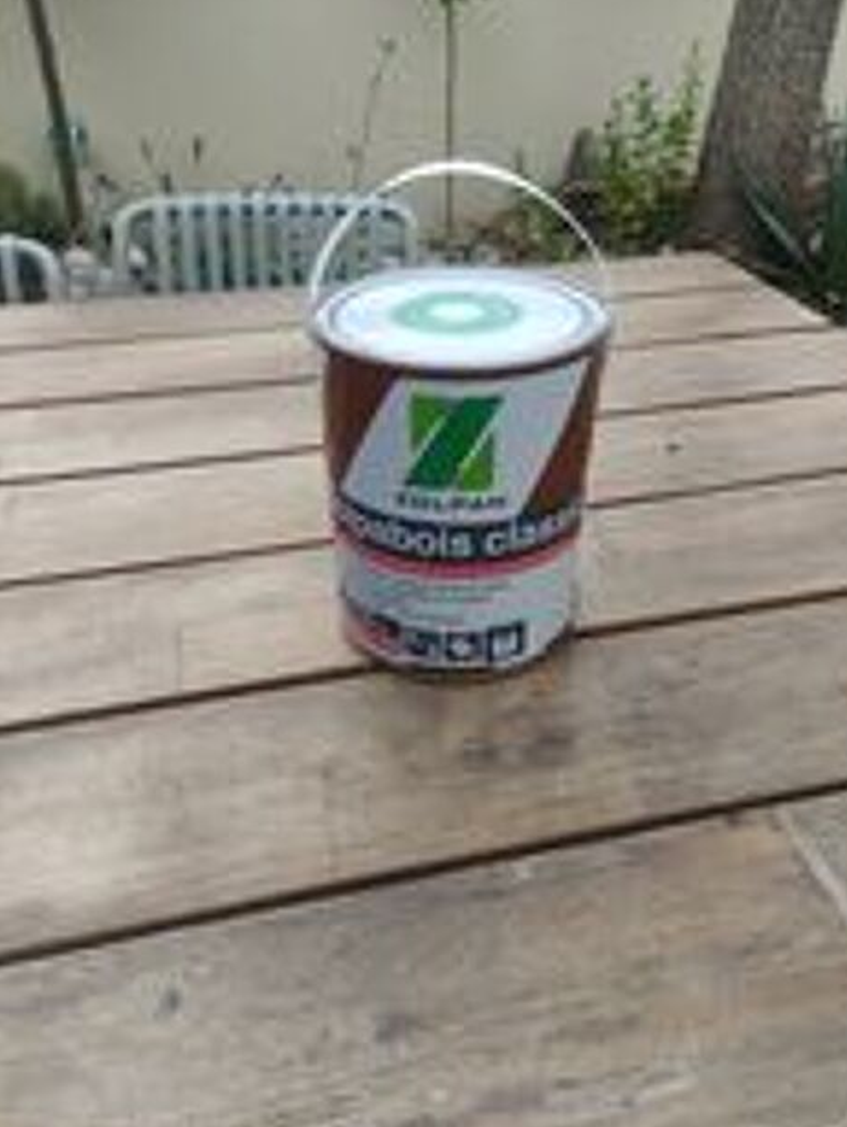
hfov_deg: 53.1
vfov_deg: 67.3
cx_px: 434
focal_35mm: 26
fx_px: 847
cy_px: 574
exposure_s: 1/378
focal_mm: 5.43
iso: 100
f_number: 1.89
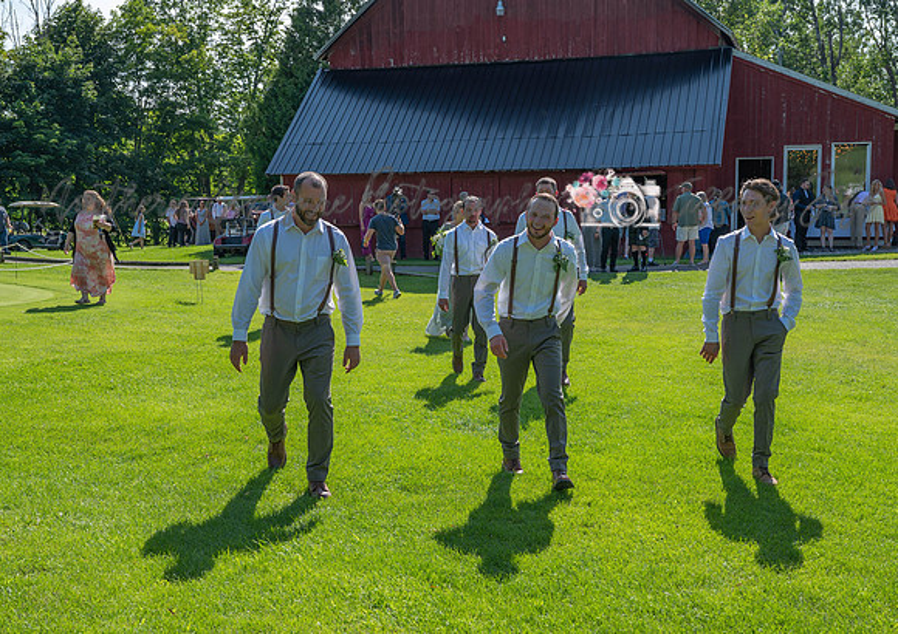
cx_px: 434
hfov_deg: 41.2
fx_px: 1196
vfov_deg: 29.6
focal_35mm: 47
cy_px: 387
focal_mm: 37
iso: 100
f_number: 6.3
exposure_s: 1/320
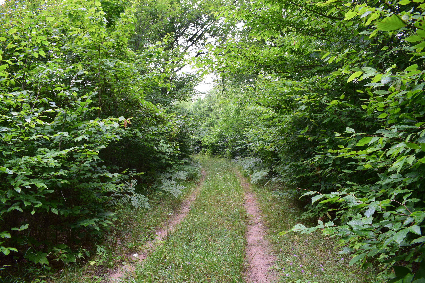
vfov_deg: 47.9
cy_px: 142
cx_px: 212
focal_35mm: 27
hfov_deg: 67.4
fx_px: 319
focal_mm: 18
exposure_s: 1/25
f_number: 7.1
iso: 400
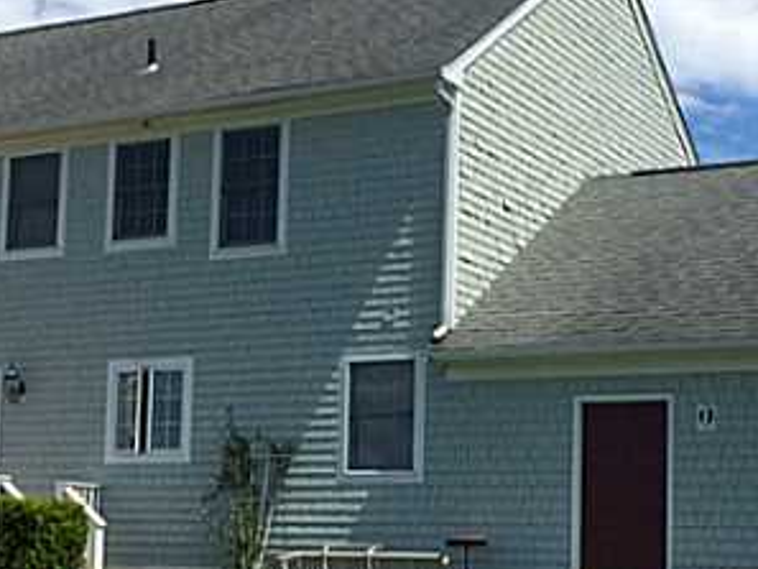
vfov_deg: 18.8
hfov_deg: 25.0
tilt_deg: +6.1
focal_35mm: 78
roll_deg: -1.5
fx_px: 1709
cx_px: 311
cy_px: 393
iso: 32
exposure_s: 1/2933
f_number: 2.2
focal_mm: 4.15
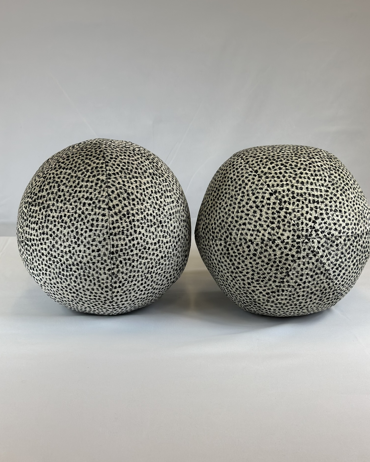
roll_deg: +1.1
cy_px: 220
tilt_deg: -15.9
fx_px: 698
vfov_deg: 36.6
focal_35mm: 51
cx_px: 189
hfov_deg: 29.7
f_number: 1.78
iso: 80
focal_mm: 6.86
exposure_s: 1/184
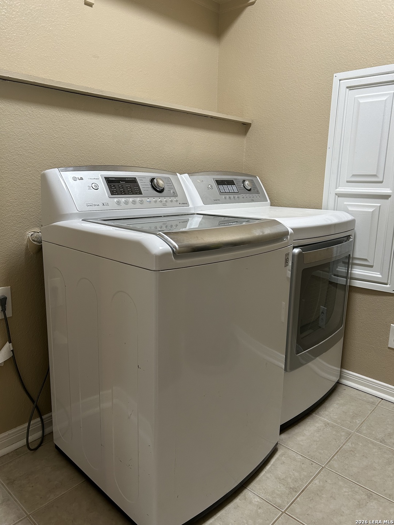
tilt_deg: -12.8
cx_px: 197
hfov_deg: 53.1
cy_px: 262
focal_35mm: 26
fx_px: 395
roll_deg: -1.4
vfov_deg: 67.3
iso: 160
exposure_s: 1/60
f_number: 1.5
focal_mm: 5.7
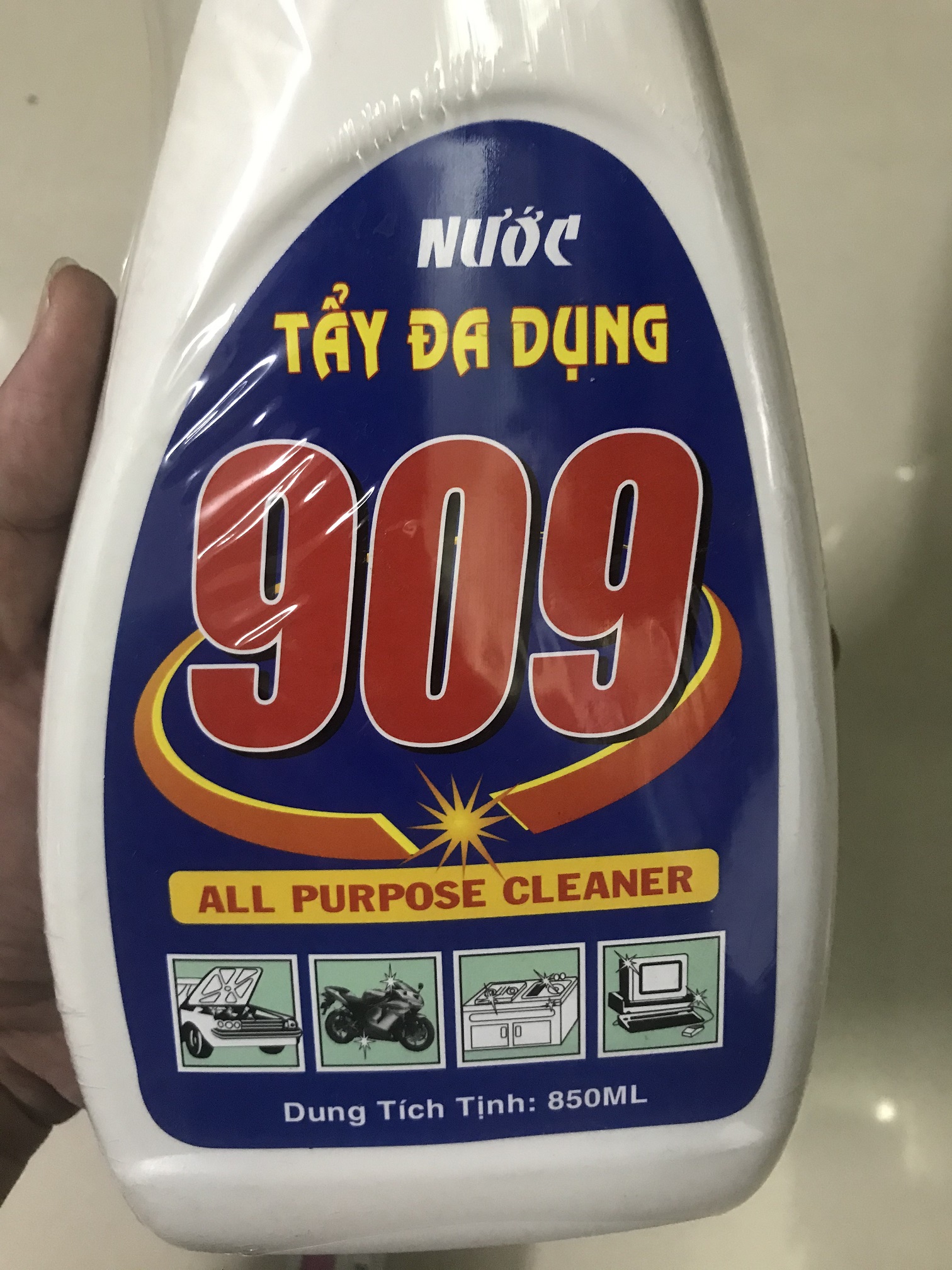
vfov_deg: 63.4
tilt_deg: -70.7
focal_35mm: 28
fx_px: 1027
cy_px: 635
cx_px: 476
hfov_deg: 49.7
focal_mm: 3.99
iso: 100
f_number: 1.8
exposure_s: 1/14
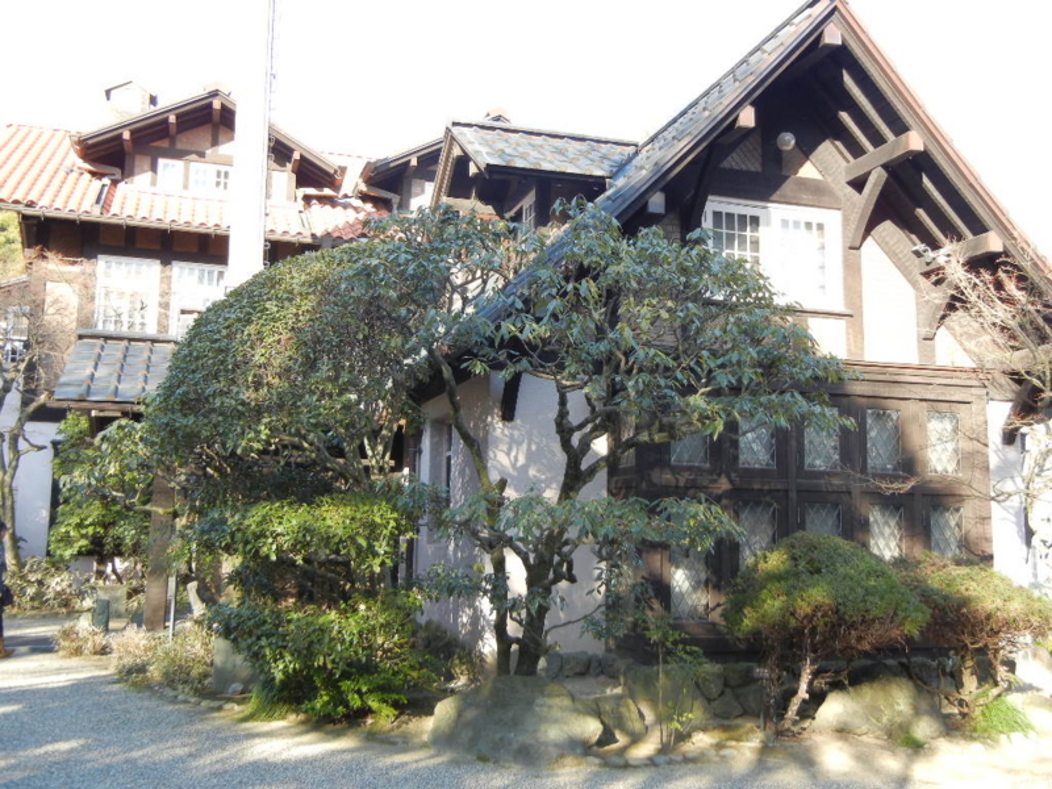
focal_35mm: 34
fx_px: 1033
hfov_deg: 54.0
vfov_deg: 41.8
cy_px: 394
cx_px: 526
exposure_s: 1/124
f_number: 3.6
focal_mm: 6.2
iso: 160
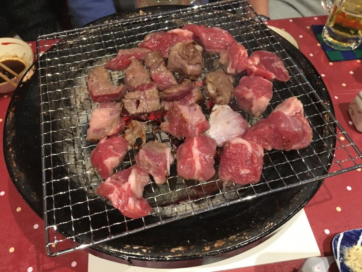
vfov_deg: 48.2
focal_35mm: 29
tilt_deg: -54.6
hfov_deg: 61.7
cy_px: 136
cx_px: 181
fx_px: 303
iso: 250
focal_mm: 4.15
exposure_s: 1/15
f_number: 2.2
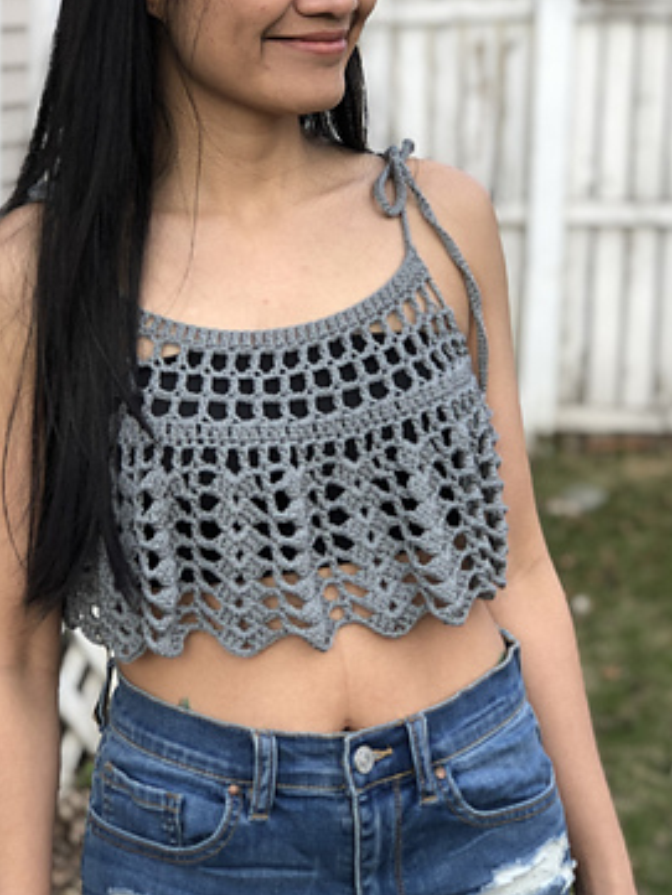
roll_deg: +0.5
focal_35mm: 79
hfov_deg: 18.7
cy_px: 330
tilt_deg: -8.9
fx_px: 2044
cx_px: 281
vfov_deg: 24.6
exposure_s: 1/120
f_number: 2.8
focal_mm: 6.6
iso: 32
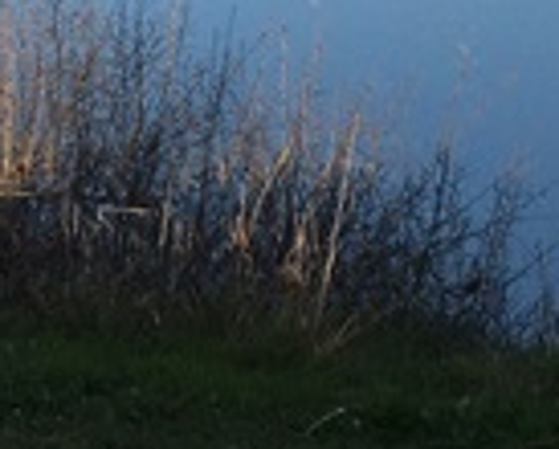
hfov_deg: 11.7
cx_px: 322
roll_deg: +0.0
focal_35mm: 165
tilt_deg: +0.2
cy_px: -620
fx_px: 2734
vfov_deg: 8.6
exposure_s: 1/810
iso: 25
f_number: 2.2
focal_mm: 4.15
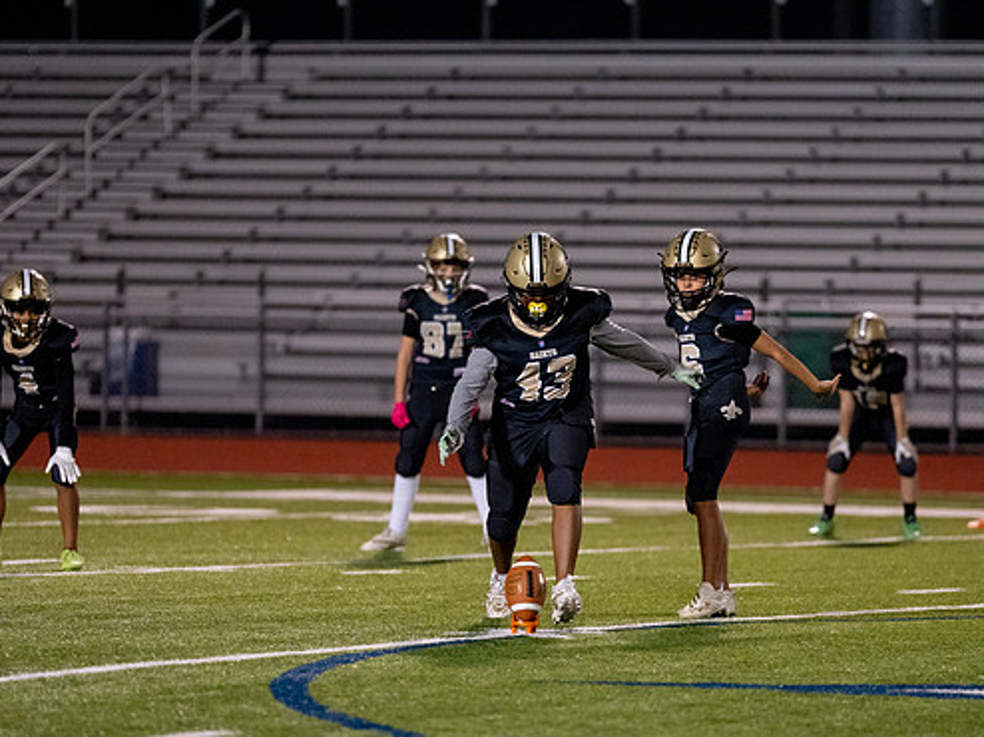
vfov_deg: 5.6
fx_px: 7558
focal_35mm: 266
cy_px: 451
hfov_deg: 7.4
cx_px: 533
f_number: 2.8
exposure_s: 1/1000
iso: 5000
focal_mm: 200
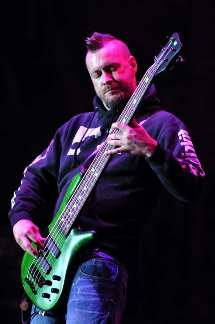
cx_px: 108
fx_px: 2627
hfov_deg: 4.7
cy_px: 162
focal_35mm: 292
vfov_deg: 7.1
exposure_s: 1/160
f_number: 2.8
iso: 640
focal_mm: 195
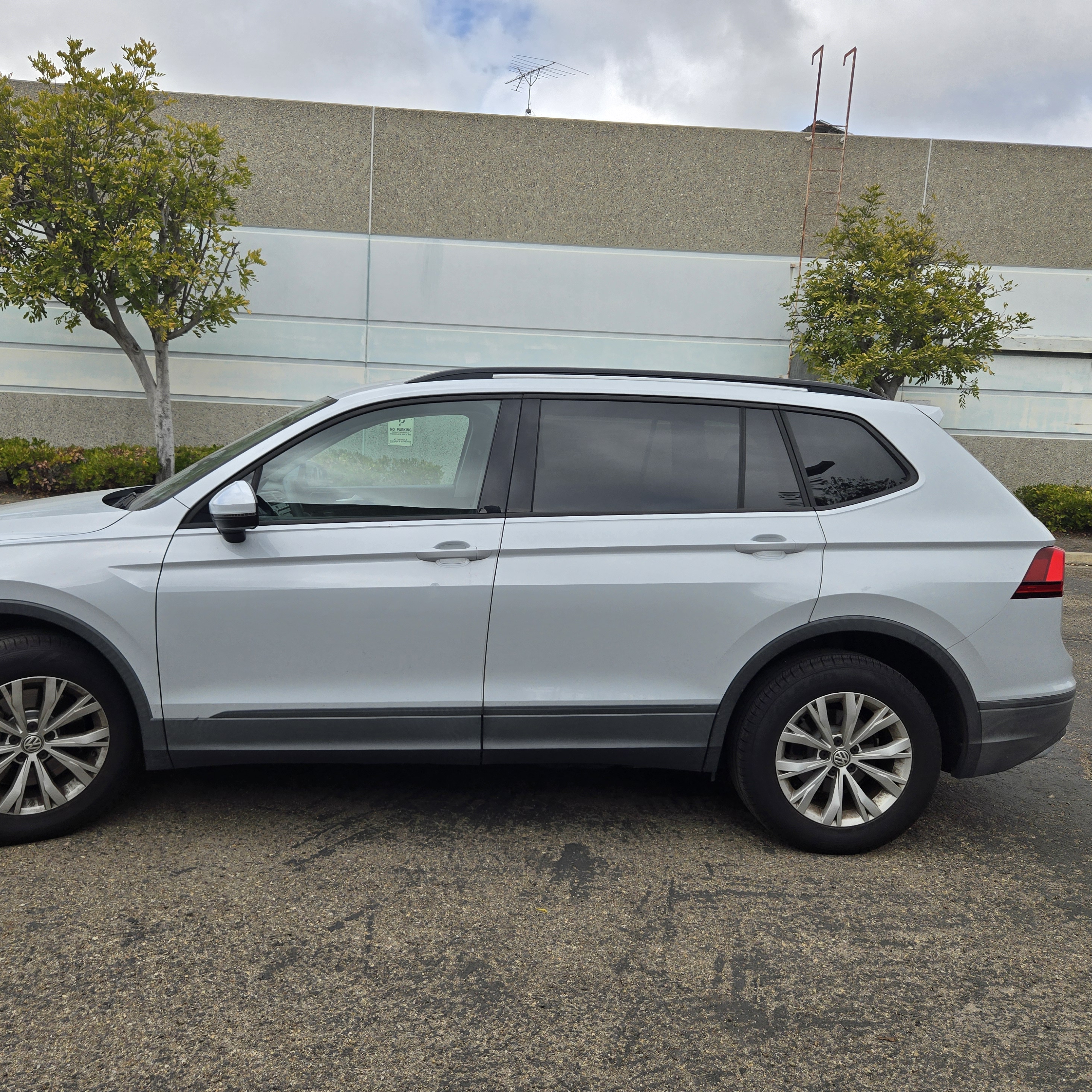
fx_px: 999
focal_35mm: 28
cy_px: 545
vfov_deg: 57.3
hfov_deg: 57.0
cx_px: 460
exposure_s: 1/1036
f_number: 1.8
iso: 25
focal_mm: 5.4
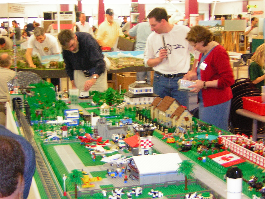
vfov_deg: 22.3
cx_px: 132
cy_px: 100
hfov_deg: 29.4
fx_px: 505
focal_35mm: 66
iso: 127
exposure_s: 1/5.2
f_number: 3.5
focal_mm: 8.6
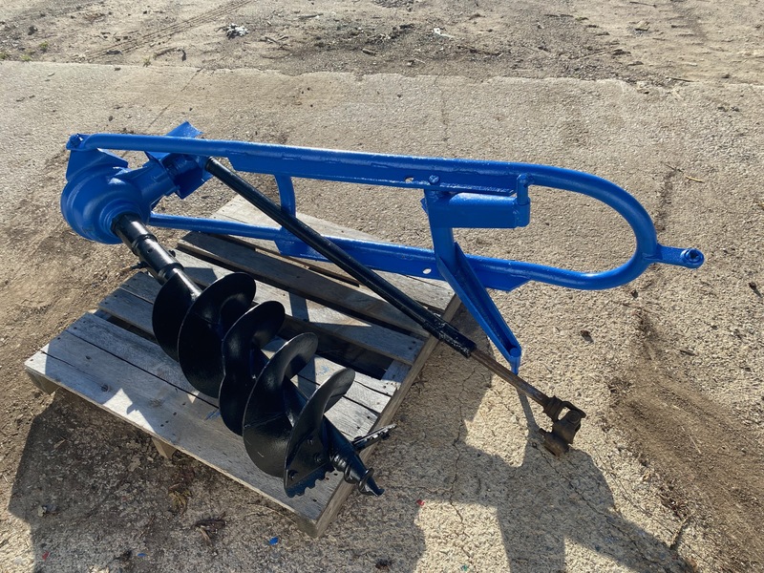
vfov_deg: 53.1
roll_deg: +0.0
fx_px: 574
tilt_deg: -42.7
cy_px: 286
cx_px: 382
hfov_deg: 67.3
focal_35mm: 26
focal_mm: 4.25
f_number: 1.8
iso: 32
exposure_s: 1/1484
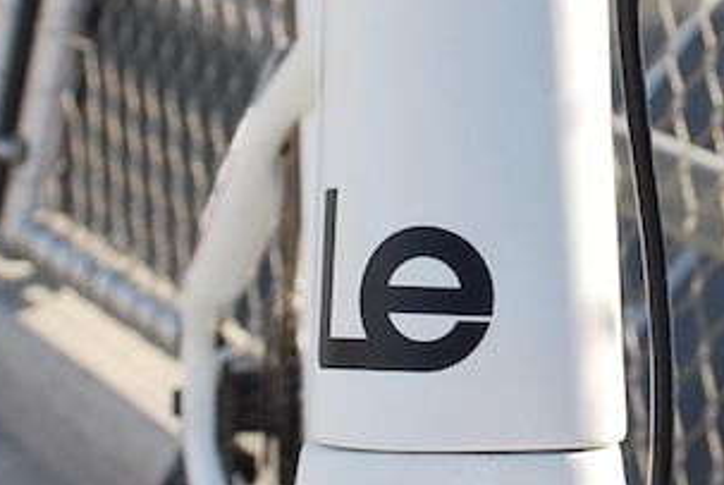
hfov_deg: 17.1
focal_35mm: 119
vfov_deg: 11.5
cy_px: 96
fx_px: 2397
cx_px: 557
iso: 100
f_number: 6.3
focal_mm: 20
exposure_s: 1/160
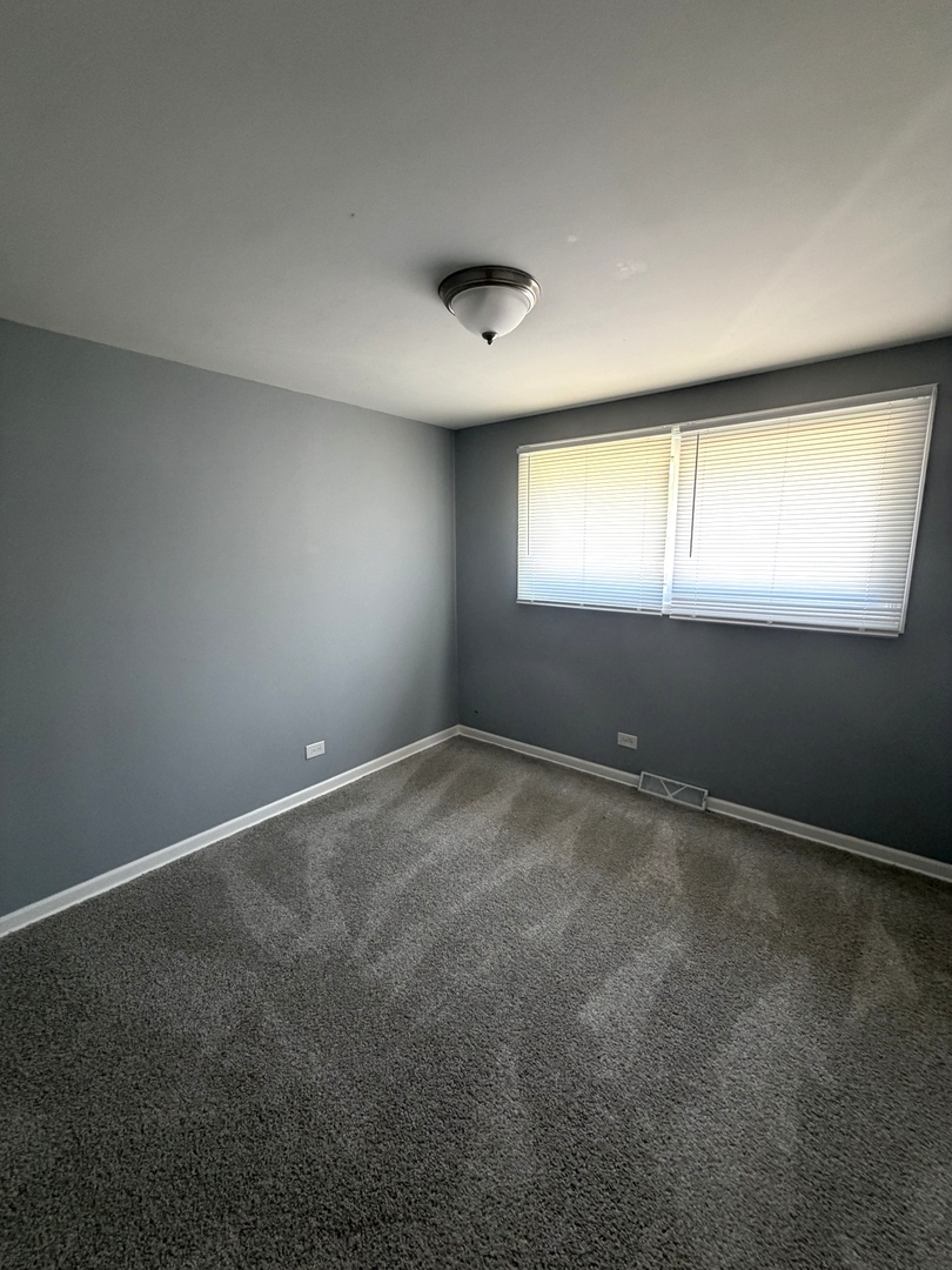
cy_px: 635
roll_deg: +0.6
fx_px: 513
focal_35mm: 14
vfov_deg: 102.1
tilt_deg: -9.0
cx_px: 476
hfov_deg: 85.7
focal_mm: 2.22
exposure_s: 1/60
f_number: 2.2
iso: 250
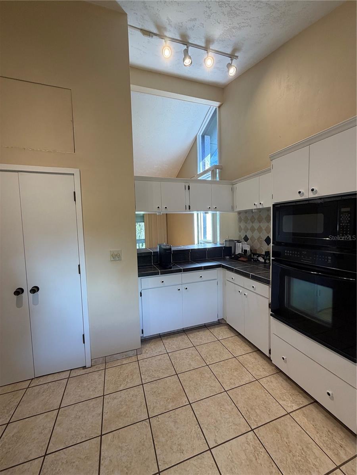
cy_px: 238
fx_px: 193
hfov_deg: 85.7
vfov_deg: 102.1
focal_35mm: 14
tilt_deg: -3.5
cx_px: 178
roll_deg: +2.0
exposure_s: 1/120
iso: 125
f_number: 2.2
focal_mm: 2.22
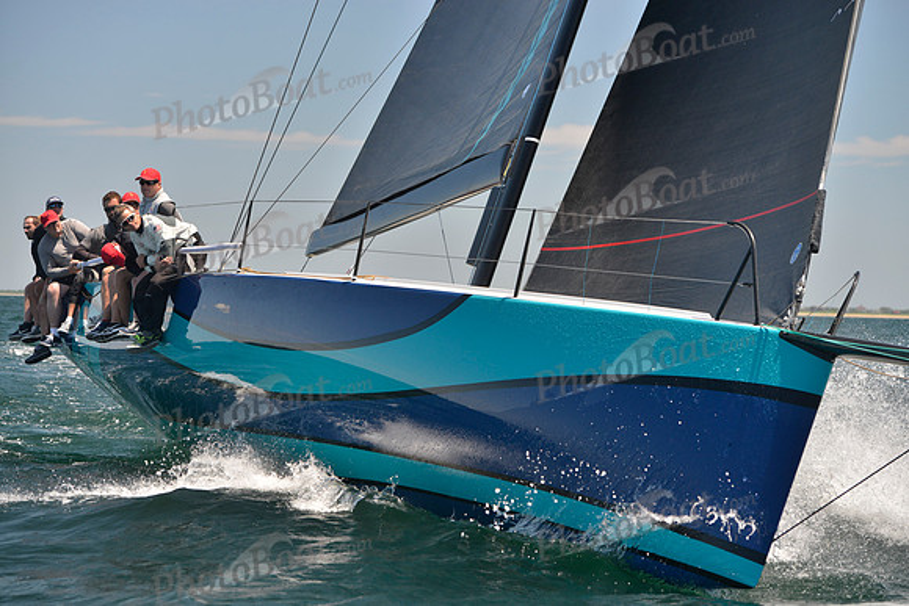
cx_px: 454
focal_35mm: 100
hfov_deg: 20.4
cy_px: 303
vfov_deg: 13.7
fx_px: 2525
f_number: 5
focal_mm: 100
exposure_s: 1/800
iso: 400
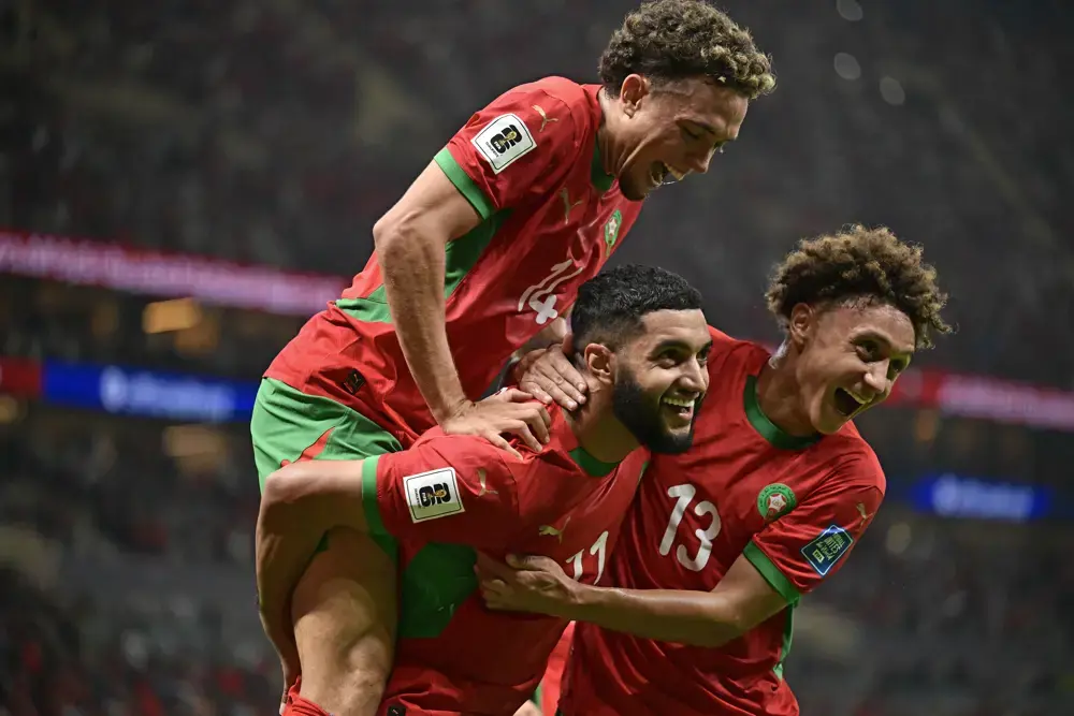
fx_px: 4028
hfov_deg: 15.2
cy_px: 358
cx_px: 537
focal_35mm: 135
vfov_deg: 10.2
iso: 3200
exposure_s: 1/2500
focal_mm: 135
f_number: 2.8
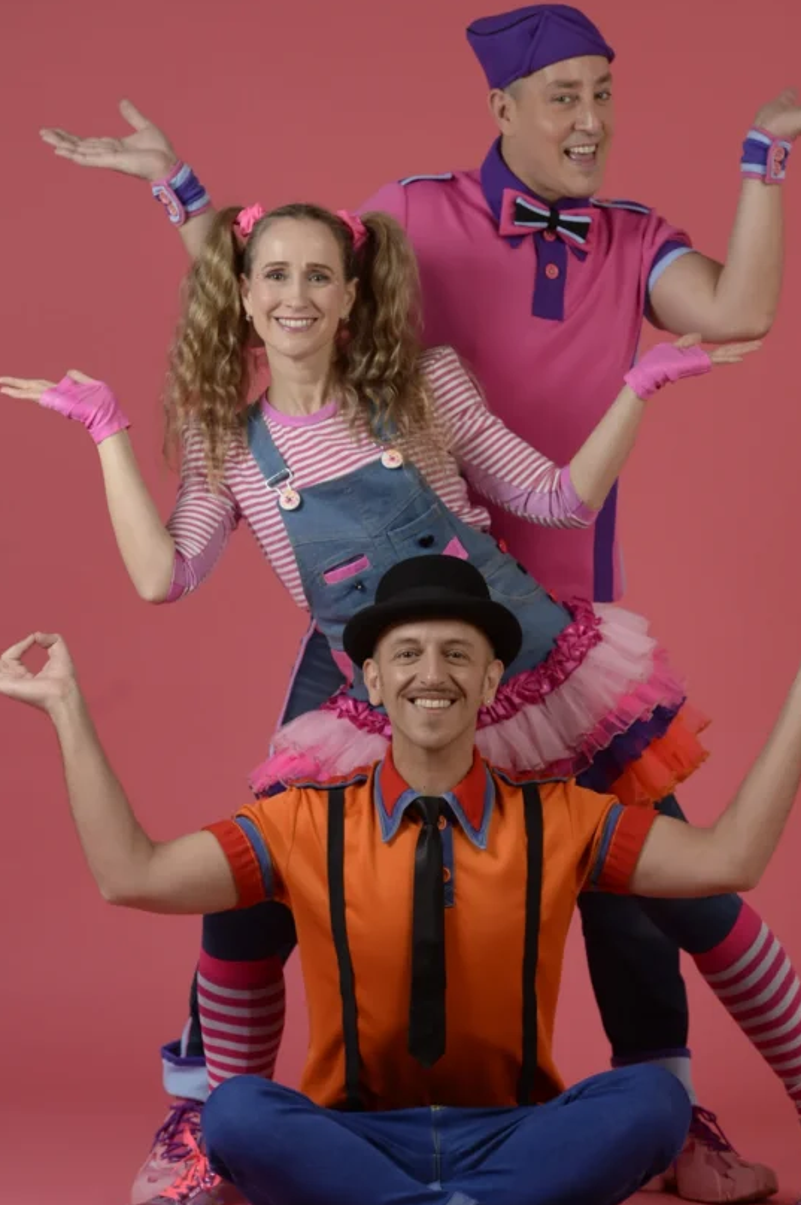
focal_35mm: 147
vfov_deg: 14.0
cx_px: 433
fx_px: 4916
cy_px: 589
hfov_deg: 9.3
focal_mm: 116
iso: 160
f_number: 7.1
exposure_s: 1/160
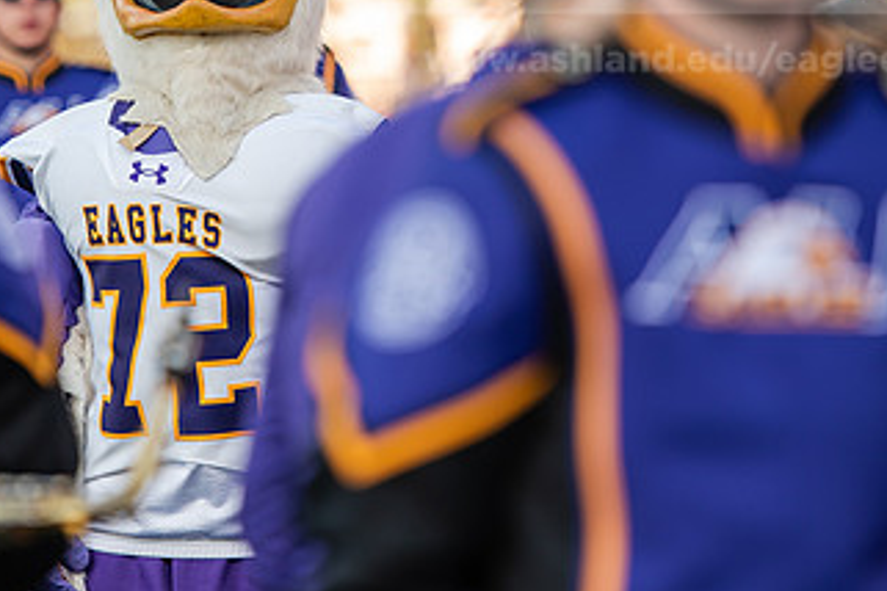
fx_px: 7342
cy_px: 117
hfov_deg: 6.9
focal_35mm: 298
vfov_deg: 4.6
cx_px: 298
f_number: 3.2
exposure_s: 1/640
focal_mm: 165
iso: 250
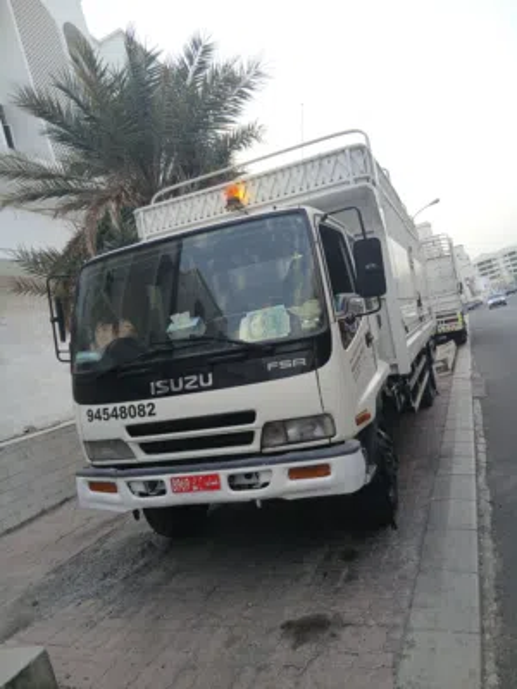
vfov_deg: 67.3
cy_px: 344
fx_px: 518
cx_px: 258
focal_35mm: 26
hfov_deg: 53.1
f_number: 1.8
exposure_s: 1/100
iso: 32
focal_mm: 3.98
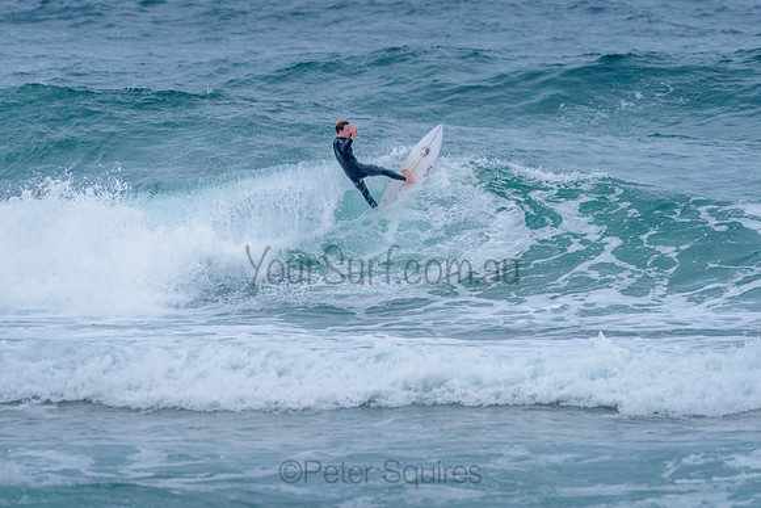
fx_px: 12956
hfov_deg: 3.4
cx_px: 382
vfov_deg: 2.2
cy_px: 197
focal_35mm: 613
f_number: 5.6
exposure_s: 1/2000
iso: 2200
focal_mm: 500
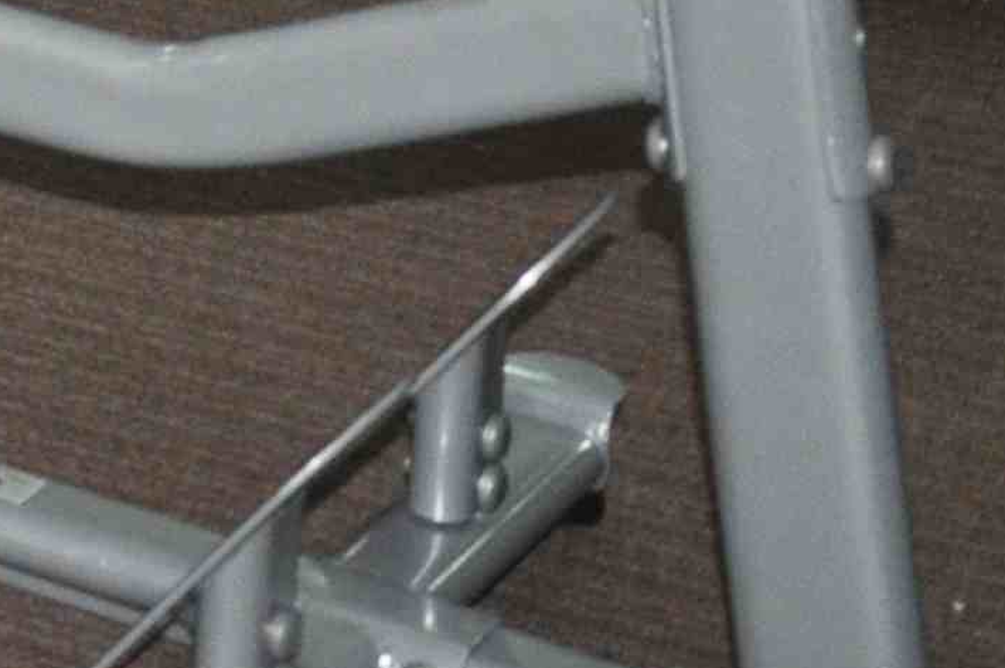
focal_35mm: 163
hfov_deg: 10.3
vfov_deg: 7.4
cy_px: -1303
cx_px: -1692
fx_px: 4546
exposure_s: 1/60
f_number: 4
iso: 800
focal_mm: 18
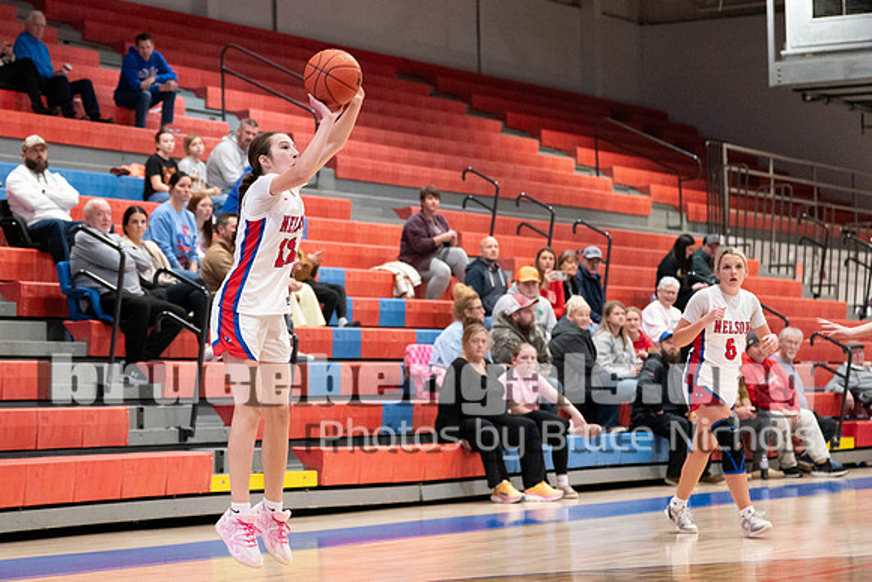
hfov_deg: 19.0
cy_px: 238
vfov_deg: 12.8
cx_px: 304
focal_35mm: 107
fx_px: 2594
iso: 6400
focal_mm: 70
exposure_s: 1/1000
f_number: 2.8
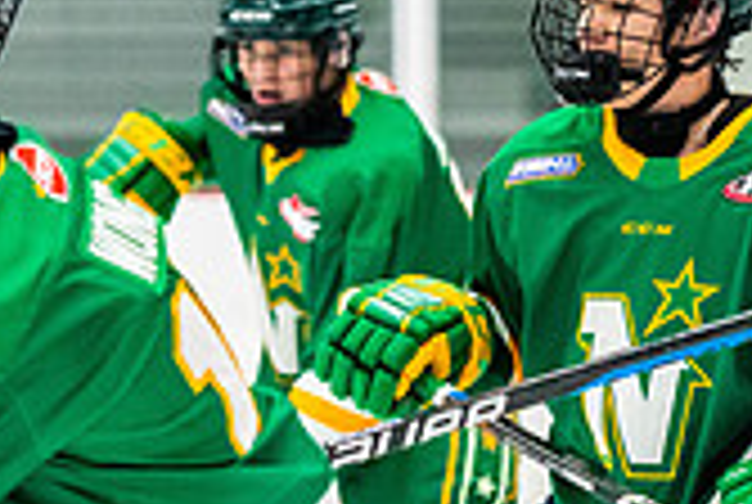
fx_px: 10003
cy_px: 452
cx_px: 705
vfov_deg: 2.9
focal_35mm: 478
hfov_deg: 4.3
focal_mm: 105
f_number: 2.8
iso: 2200
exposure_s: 1/640
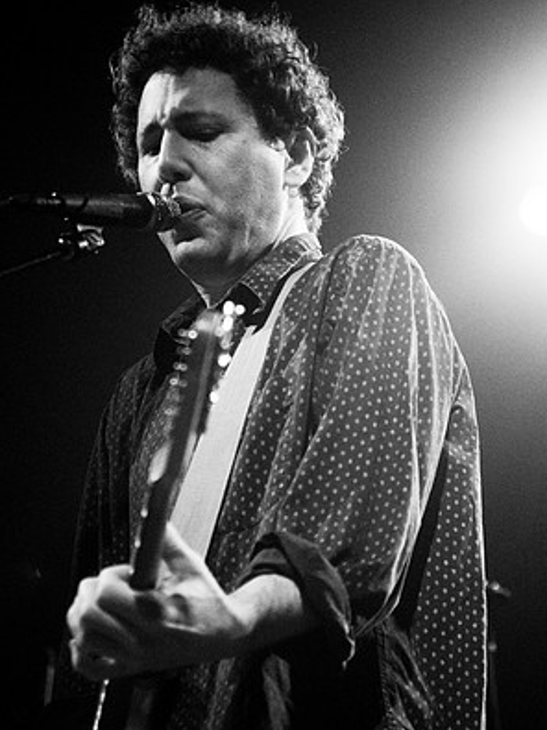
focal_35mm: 115
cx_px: 274
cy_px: 397
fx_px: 2424
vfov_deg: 17.1
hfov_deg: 12.9
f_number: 2.8
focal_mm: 70
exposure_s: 1/160
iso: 800
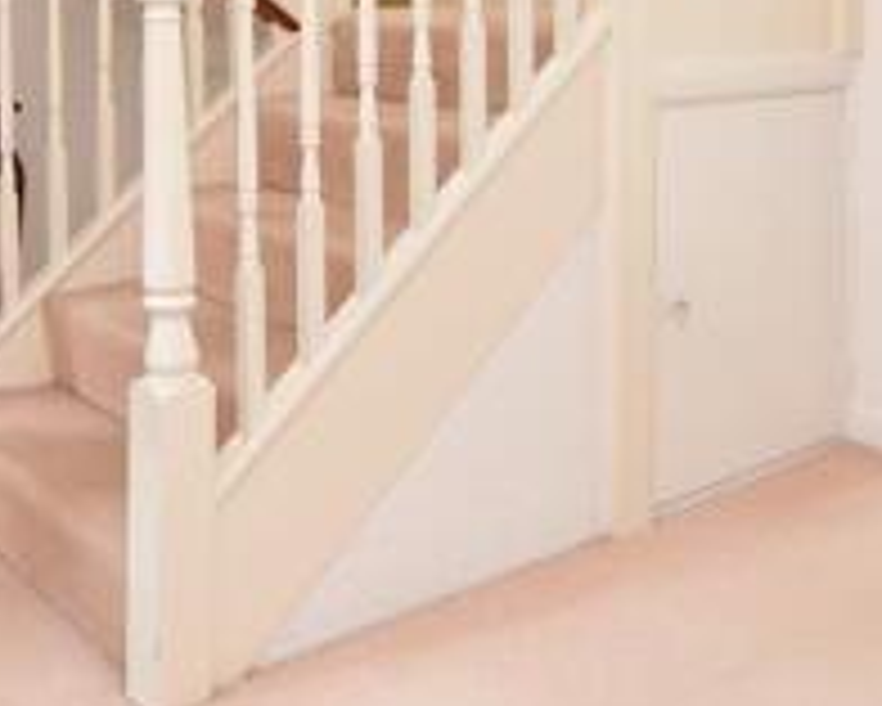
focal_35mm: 47
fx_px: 1227
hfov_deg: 39.4
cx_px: 360
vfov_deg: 29.8
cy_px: -11
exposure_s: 1/6
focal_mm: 10
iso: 250
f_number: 7.1
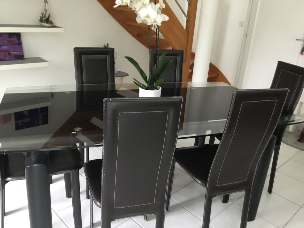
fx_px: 272
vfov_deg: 45.4
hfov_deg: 58.4
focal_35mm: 31
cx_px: 152
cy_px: 114
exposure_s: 1/17
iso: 200
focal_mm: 3.3
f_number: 2.4
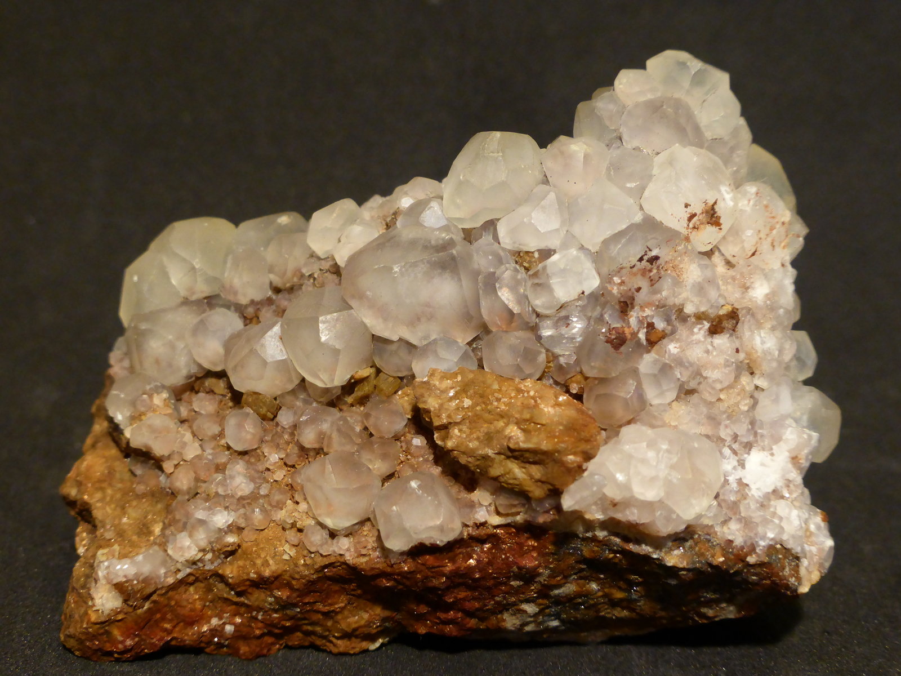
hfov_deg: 36.2
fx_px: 1380
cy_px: 338
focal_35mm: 53
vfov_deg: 27.5
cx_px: 450
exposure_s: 1/15
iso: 400
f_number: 4.4
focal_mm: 9
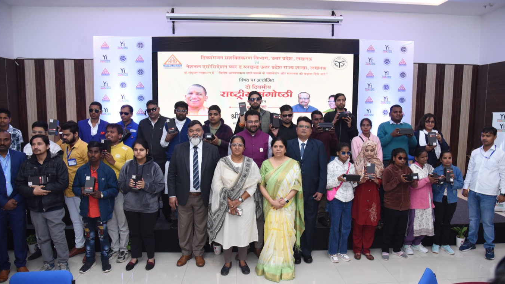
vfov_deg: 44.4
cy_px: 145
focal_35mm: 26
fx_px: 348
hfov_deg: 71.9
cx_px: 256
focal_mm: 24
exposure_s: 1/125
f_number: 4.5
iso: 1600
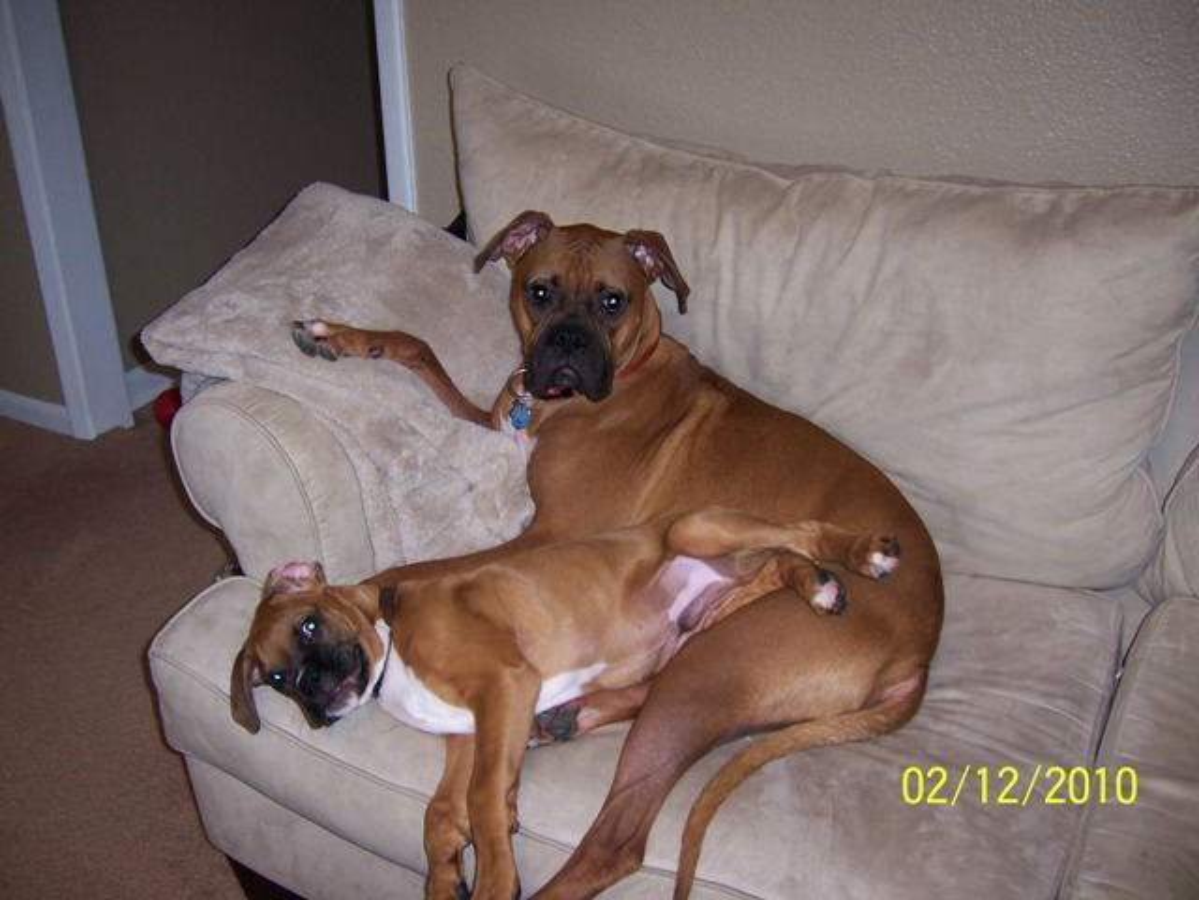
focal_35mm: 36
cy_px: 450
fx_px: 1247
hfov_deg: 51.4
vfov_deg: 39.7
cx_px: 600
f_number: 2.8
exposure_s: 1/60
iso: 125
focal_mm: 6
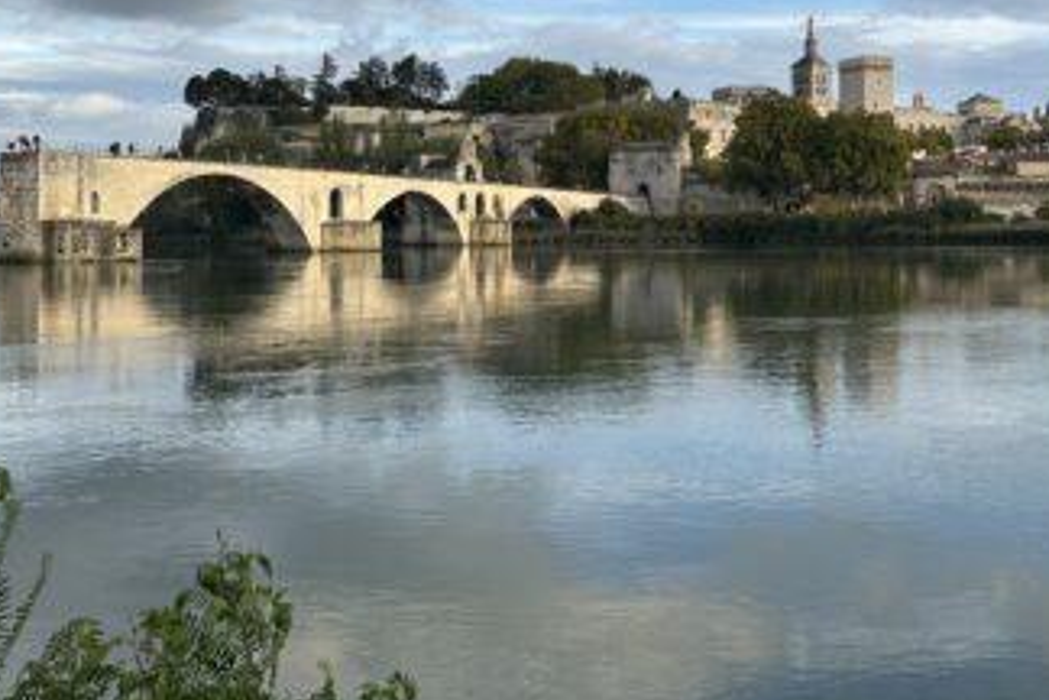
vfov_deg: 29.4
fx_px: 1311
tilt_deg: +2.1
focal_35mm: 45
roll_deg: +1.1
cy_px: 175
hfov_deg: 43.3
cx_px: 641
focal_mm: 6.86
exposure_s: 1/2732
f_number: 1.78
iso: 80
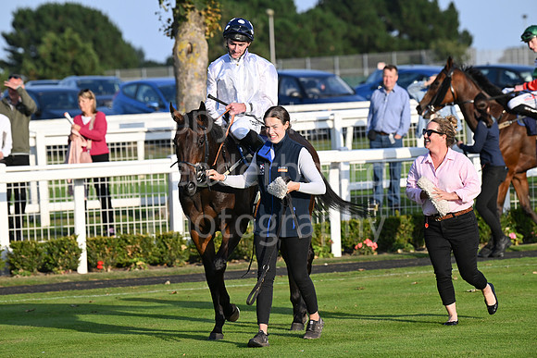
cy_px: 179
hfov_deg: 10.3
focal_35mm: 200
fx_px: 2984
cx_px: 268
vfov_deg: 6.9
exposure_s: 1/3200
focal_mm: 200
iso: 800
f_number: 5.6
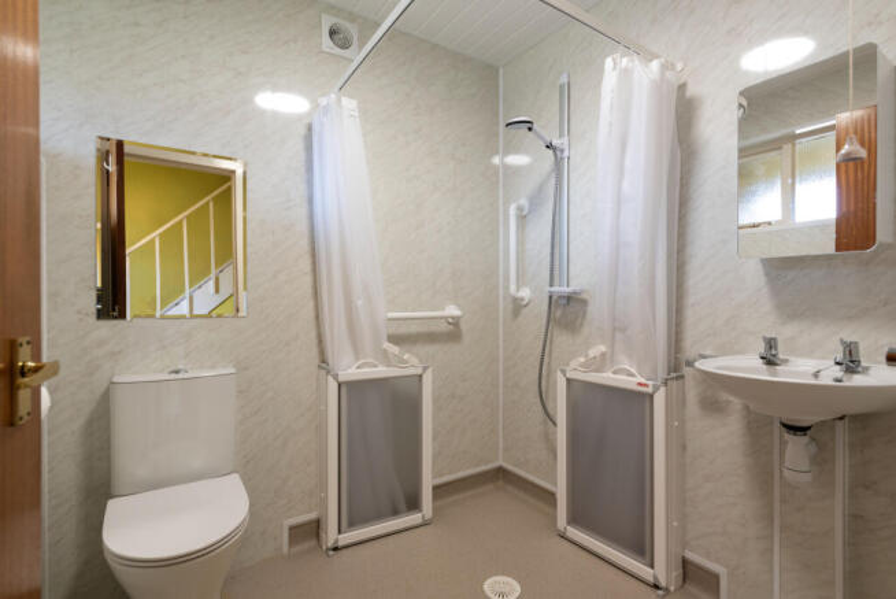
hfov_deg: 93.2
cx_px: 448
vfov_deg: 70.5
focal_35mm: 17
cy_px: 300
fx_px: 423
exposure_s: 1/10
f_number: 8
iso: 400
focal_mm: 17
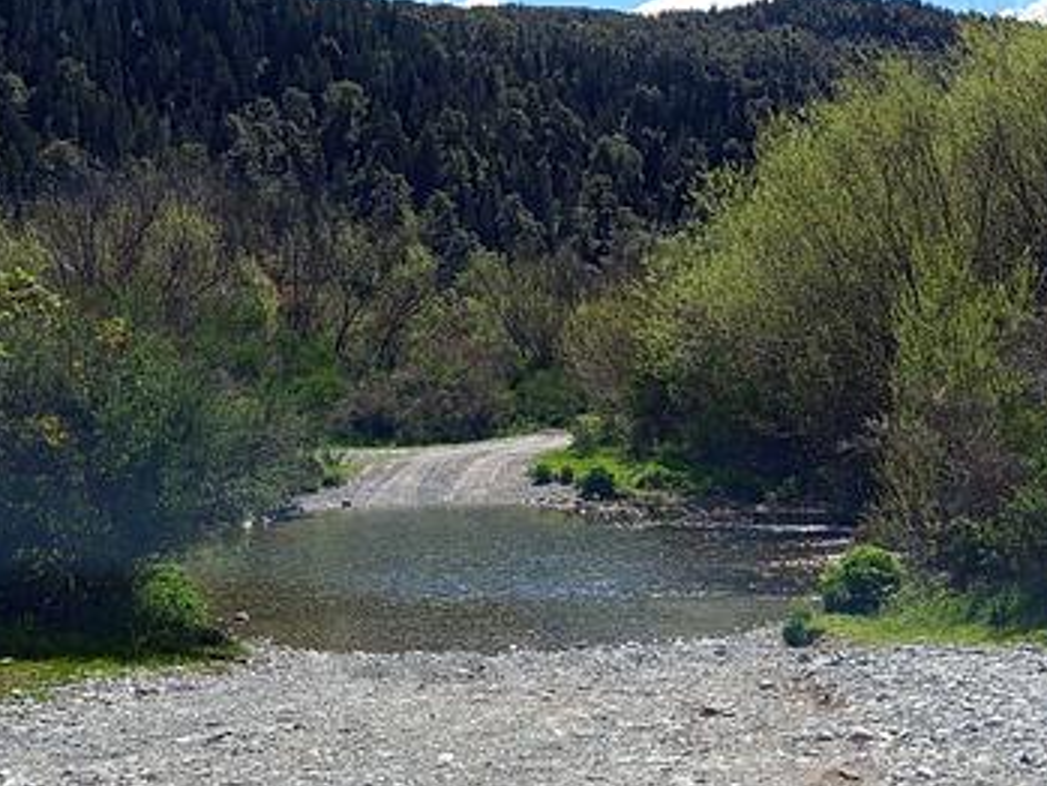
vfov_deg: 32.8
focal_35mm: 44
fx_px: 1331
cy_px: 318
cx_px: 532
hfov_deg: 42.9
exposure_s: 1/843
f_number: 1.7
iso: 51
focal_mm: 5.24
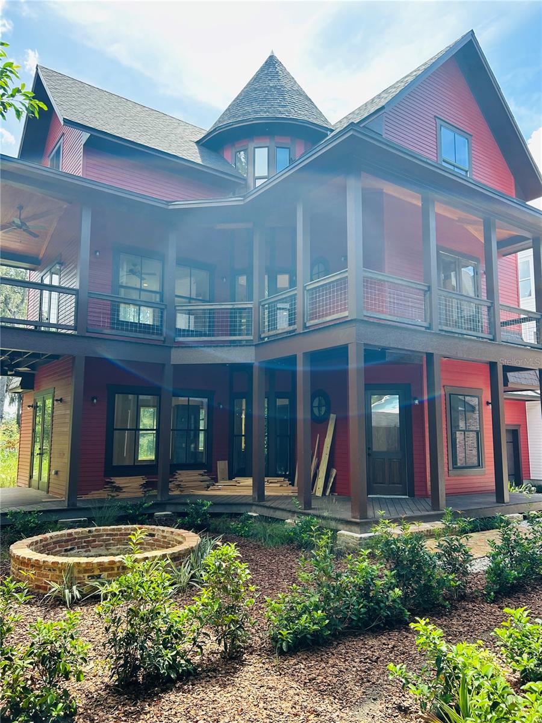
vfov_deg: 67.3
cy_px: 362
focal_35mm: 26
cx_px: 271
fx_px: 543
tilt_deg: +7.5
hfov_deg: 53.1
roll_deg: -0.5
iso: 50
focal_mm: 5.7
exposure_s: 1/709
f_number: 1.5
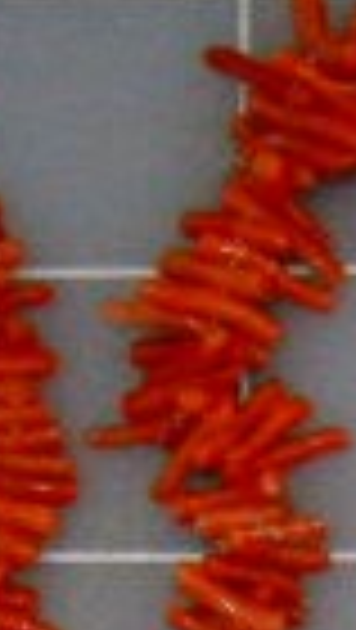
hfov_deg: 6.1
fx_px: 3248
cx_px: 726
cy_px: 1026
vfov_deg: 10.6
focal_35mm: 194
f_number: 7.4
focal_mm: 7.1
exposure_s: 1/30
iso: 800
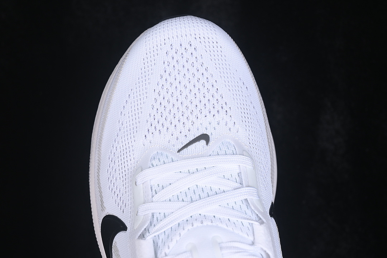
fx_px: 806
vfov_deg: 18.2
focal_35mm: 75
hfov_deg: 27.0
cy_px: 129
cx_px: 194
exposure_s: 1/80
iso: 160
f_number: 7.1
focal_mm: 50
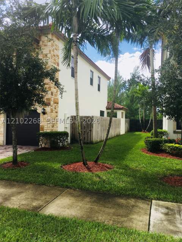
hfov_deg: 48.2
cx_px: 91
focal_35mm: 29
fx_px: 203
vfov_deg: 61.7
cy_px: 121
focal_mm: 4.15
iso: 25
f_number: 2.2
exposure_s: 1/1166
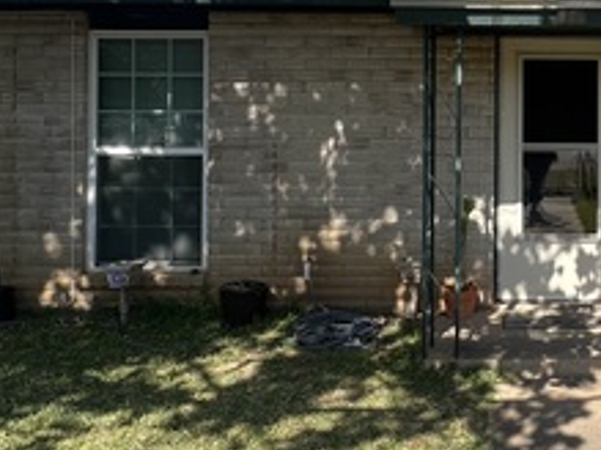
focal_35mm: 38
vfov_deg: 36.7
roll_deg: +0.1
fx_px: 659
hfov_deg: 43.5
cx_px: 571
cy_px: 104
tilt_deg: +1.0
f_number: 1.8
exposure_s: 1/951
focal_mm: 1.57
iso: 32
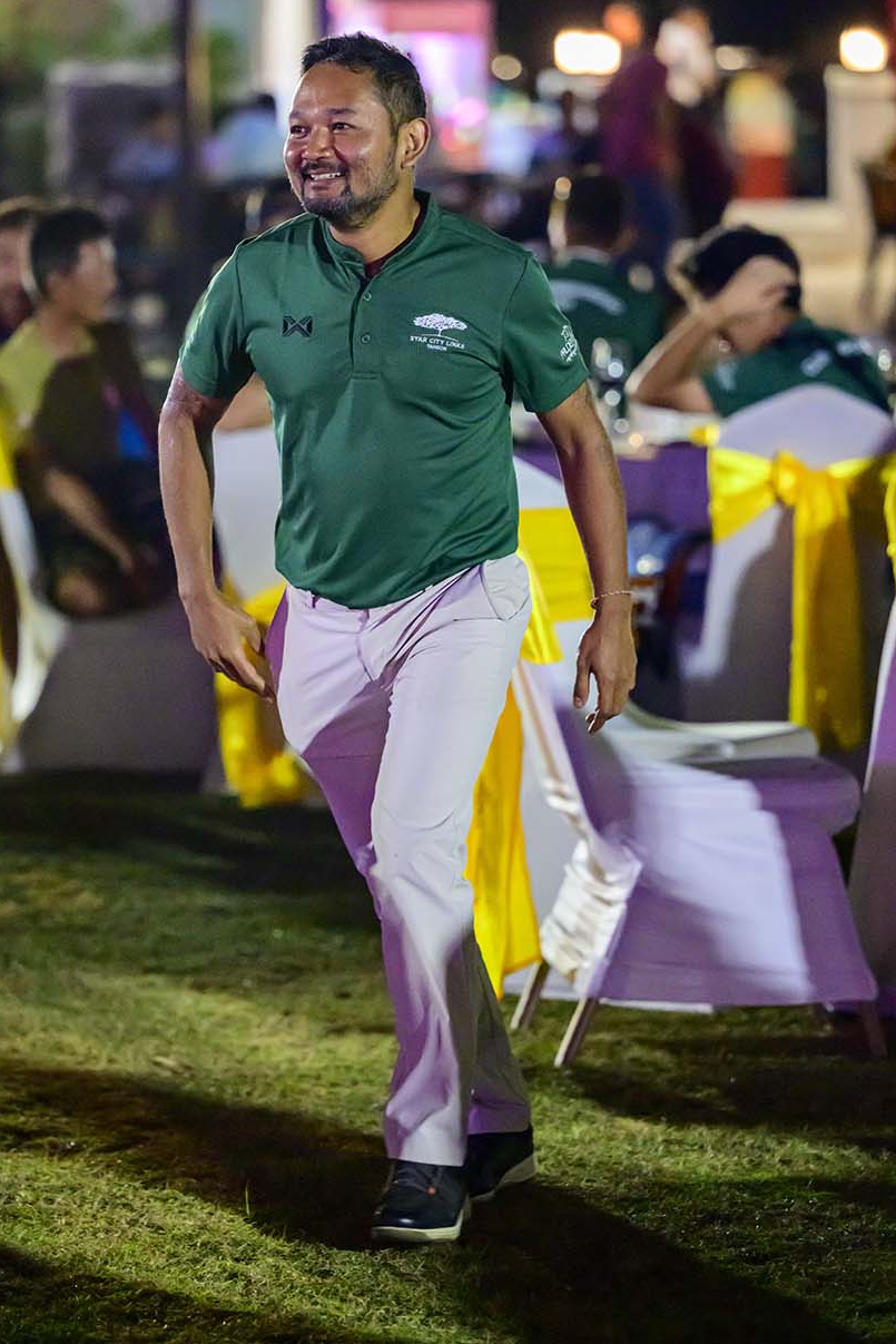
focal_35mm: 161
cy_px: 595
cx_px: 381
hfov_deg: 8.5
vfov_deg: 12.8
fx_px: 6008
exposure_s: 1/250
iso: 12800
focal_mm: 135
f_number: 2.8
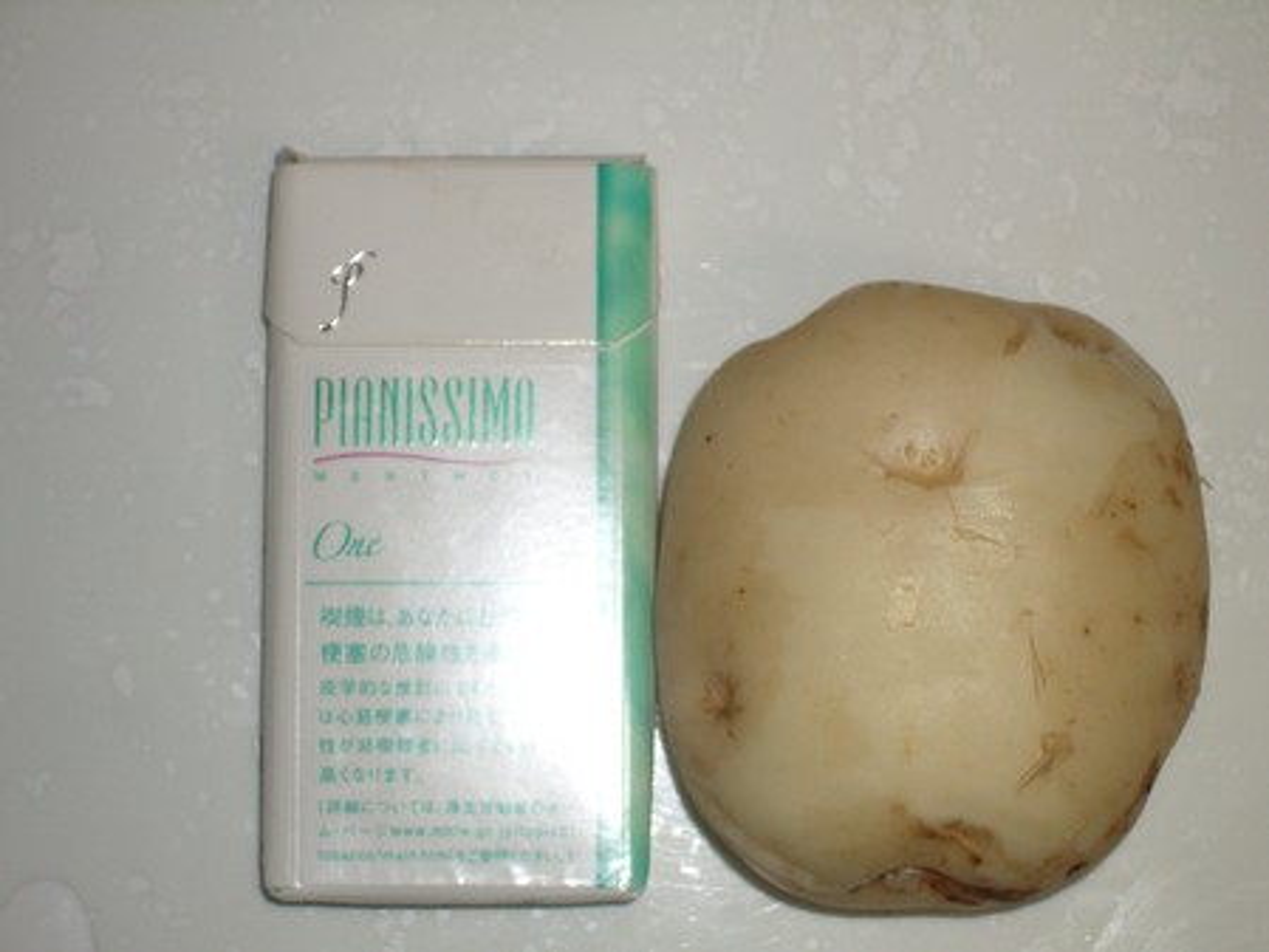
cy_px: 476
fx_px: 3850
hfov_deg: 18.7
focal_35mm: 105
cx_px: 634
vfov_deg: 14.1
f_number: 4.8
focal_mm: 17.4
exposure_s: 1/60
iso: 200
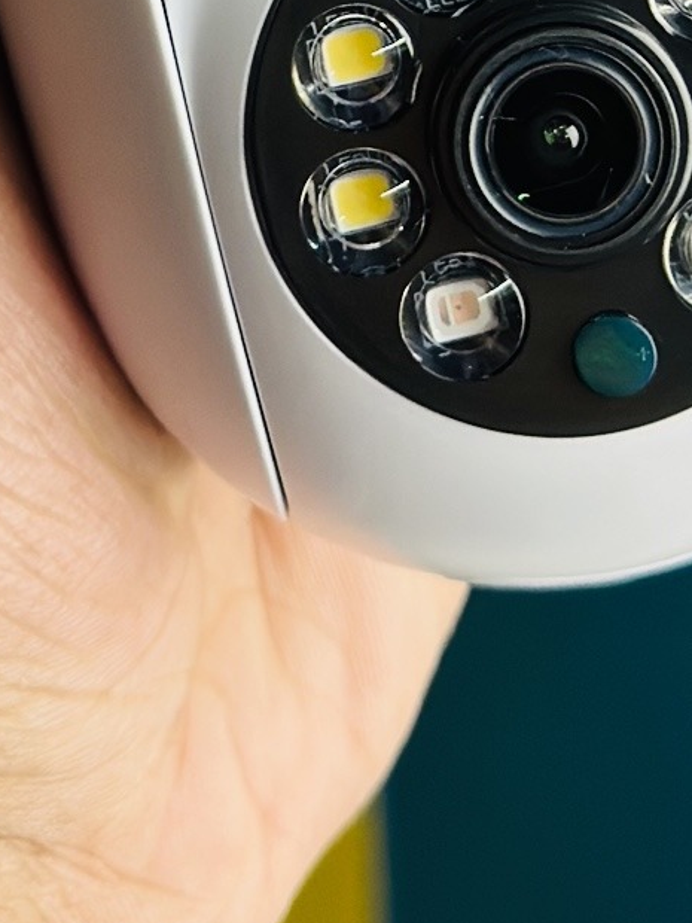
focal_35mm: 156
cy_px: -531
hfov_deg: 9.5
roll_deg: +2.2
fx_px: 4158
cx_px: 274
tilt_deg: -12.4
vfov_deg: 12.0
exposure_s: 1/84
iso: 125
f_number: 1.78
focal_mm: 6.86
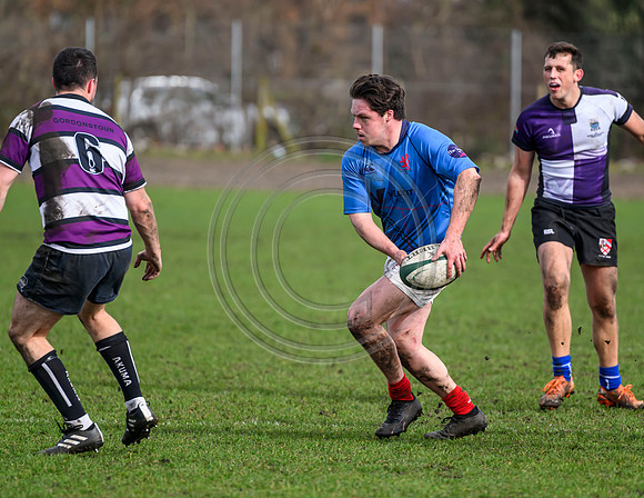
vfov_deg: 4.3
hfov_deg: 5.6
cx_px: 419
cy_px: 275
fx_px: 6563
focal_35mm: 349
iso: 1000
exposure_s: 1/2500
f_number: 4
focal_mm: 280
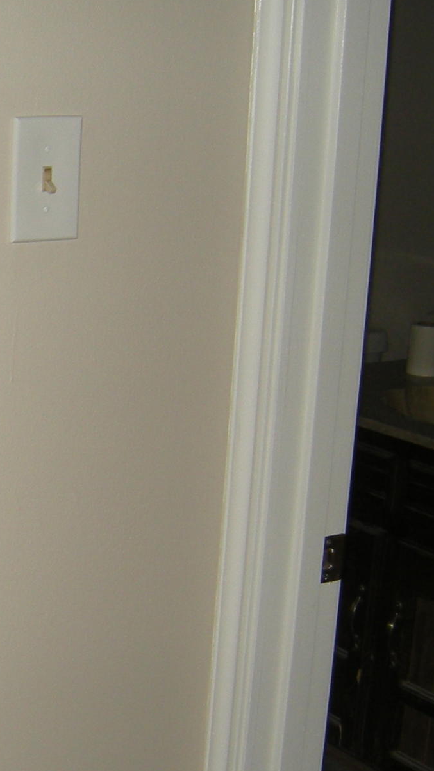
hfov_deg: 14.4
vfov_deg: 27.8
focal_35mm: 76
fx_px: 1555
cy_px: 486
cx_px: -289
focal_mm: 4.7
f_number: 2.8
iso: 64
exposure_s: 1/60
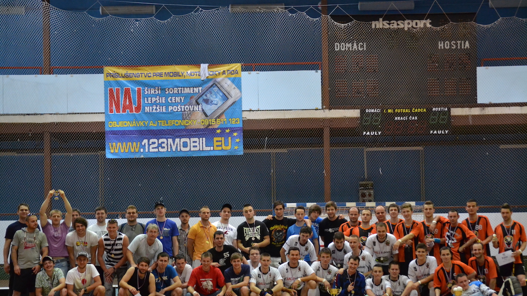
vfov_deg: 10.2
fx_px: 1656
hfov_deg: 18.1
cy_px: 166
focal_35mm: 119
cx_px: 262
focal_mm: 75
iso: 3200
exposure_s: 1/160
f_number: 4.2
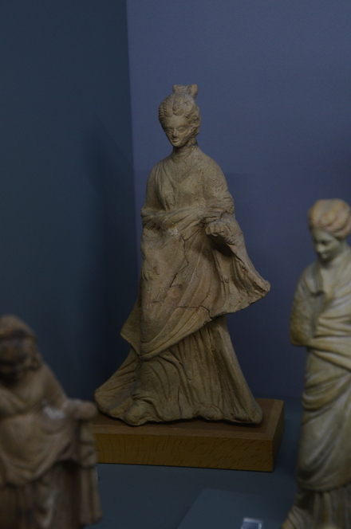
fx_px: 1145
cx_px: 176
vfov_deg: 26.0
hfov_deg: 17.4
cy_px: 264
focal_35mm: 78
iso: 1000
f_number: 5
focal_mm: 52
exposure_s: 1/80
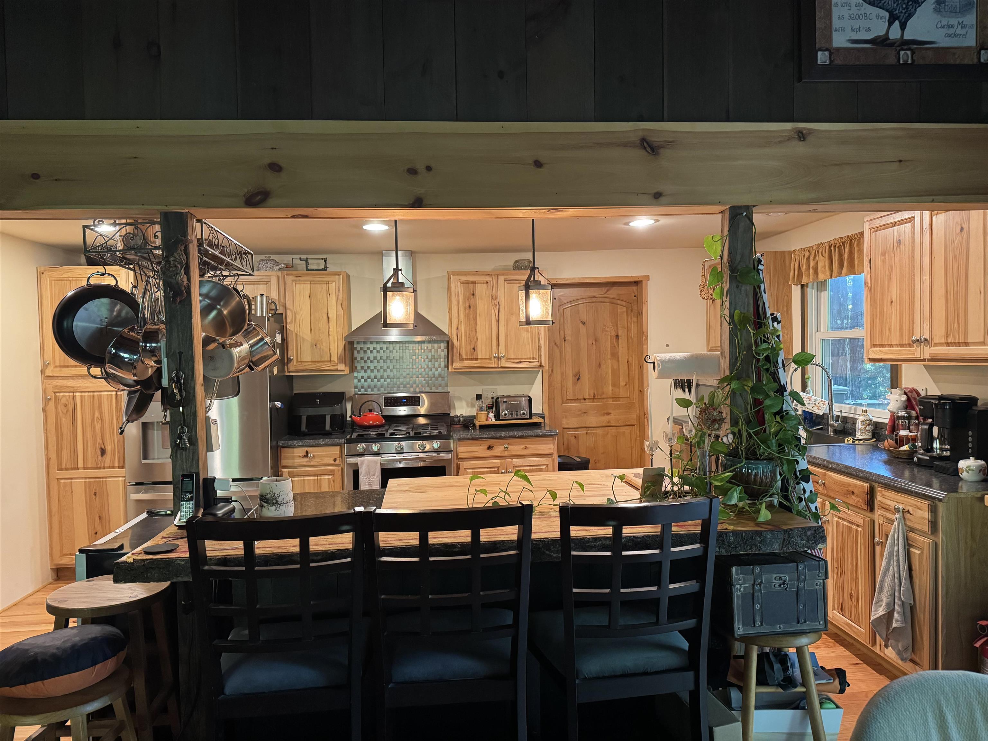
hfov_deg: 71.6
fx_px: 685
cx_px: 494
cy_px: 370
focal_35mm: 24
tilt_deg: -2.5
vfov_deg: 56.8
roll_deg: +0.7
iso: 640
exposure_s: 1/60
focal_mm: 6.76
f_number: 1.78
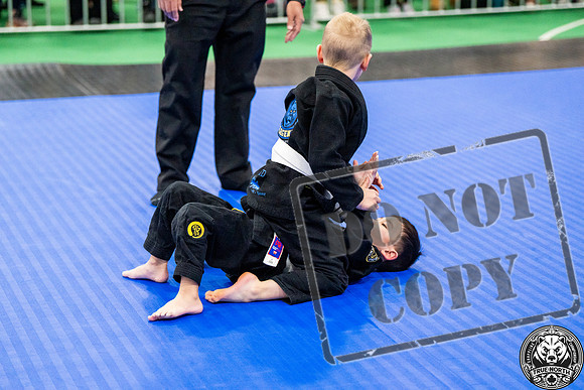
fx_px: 1574
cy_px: 195
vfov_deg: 14.1
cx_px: 292
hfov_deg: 21.0
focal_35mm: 97
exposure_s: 1/640
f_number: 2.8
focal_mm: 97
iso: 4000
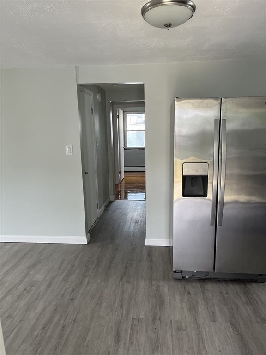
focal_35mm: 26
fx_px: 266
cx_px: 133
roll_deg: +0.8
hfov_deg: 53.1
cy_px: 178
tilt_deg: -10.9
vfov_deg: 67.3
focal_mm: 5.1
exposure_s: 1/122
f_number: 1.6
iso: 100
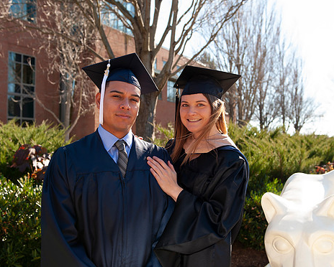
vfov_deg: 36.5
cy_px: 137
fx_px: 406
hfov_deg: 44.8
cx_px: 171
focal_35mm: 41
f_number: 4.5
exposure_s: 1/250
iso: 100
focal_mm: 35
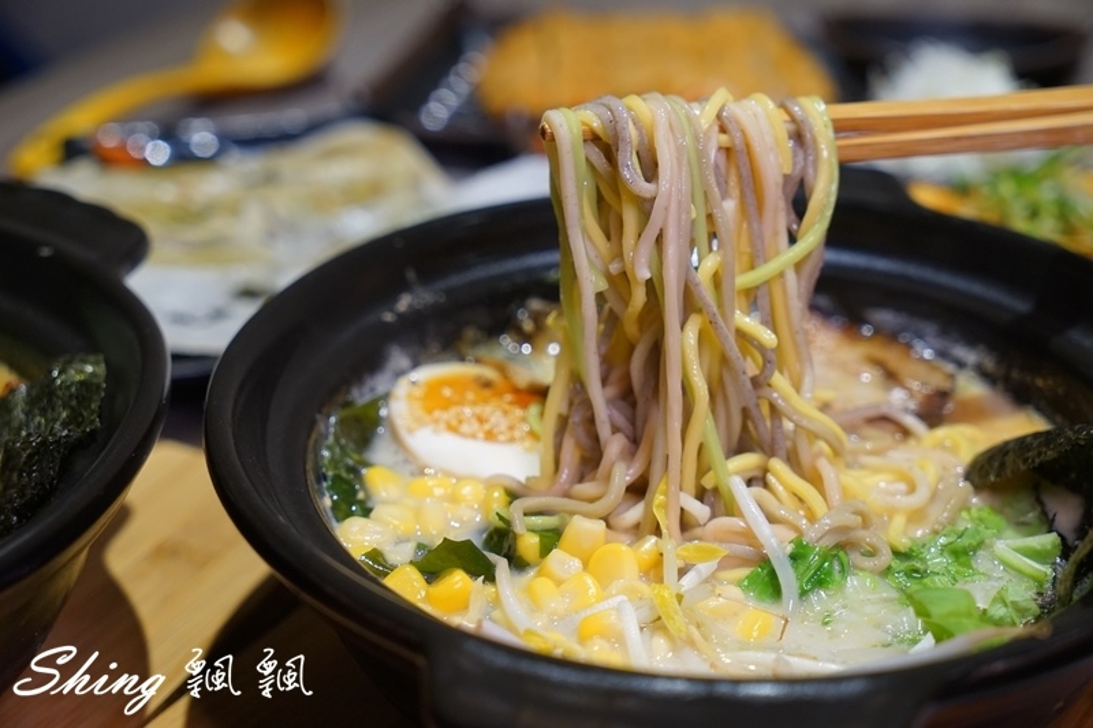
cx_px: 546
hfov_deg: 33.9
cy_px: 364
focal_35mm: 59
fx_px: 1791
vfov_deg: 23.0
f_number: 5
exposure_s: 1/60
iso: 1000
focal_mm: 59
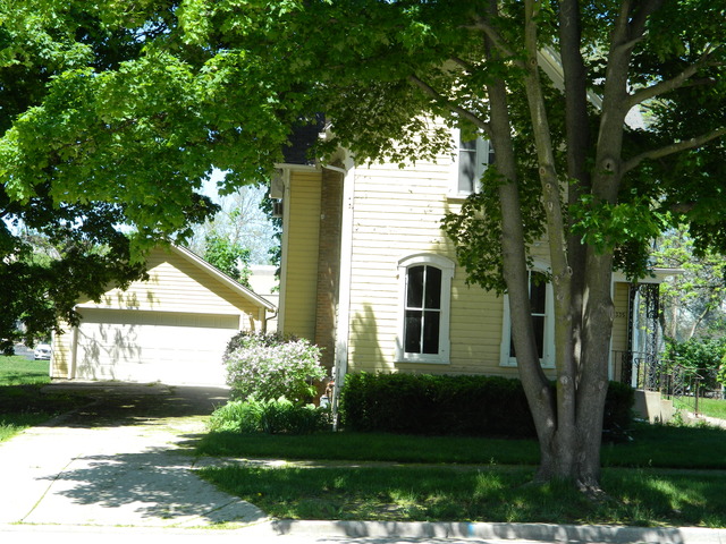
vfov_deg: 25.7
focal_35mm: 57
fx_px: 1195
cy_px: 272
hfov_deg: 33.8
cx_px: 363
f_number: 3.8
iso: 80
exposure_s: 1/320
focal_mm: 10.2
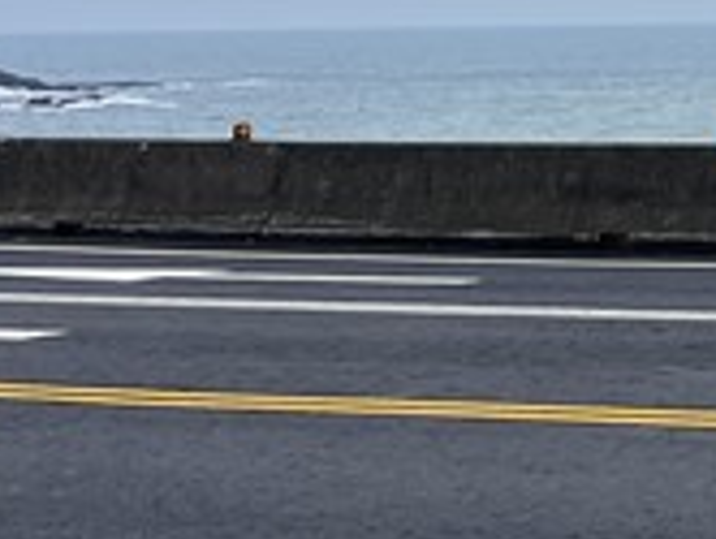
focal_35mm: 122
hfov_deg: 13.2
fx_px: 2527
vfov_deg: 11.9
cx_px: 1557
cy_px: -153
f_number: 1.5
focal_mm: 5.7
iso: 50
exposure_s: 1/3704
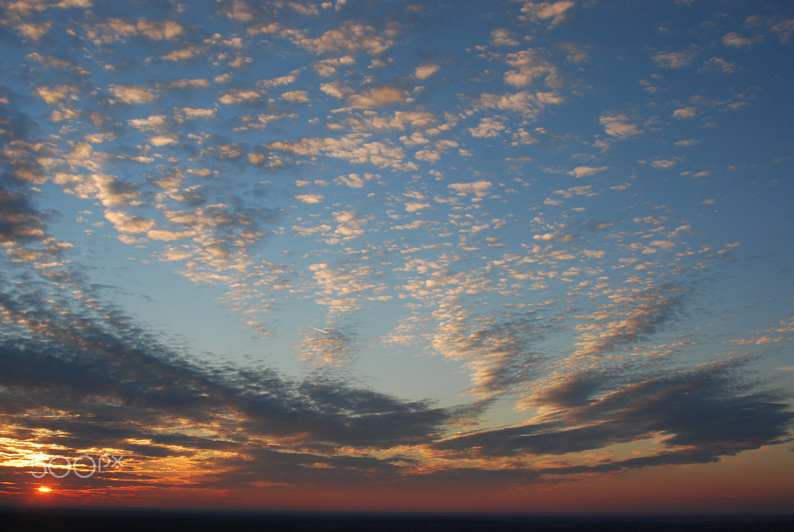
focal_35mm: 42
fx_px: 927
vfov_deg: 32.0
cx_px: 397
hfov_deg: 46.3
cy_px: 266
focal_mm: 28
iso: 320
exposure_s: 1/200
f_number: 10
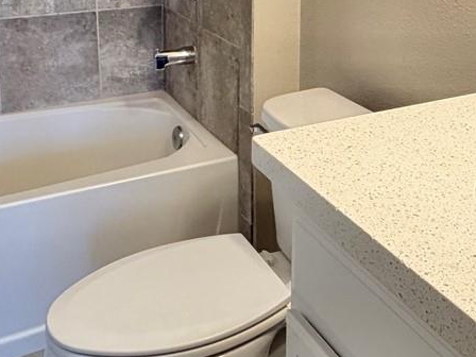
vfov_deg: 27.5
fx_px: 688
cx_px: 318
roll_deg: -0.4
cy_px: 4
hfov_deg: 37.8
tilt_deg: -11.0
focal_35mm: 50
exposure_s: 1/120
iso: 320
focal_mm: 2.22
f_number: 2.2
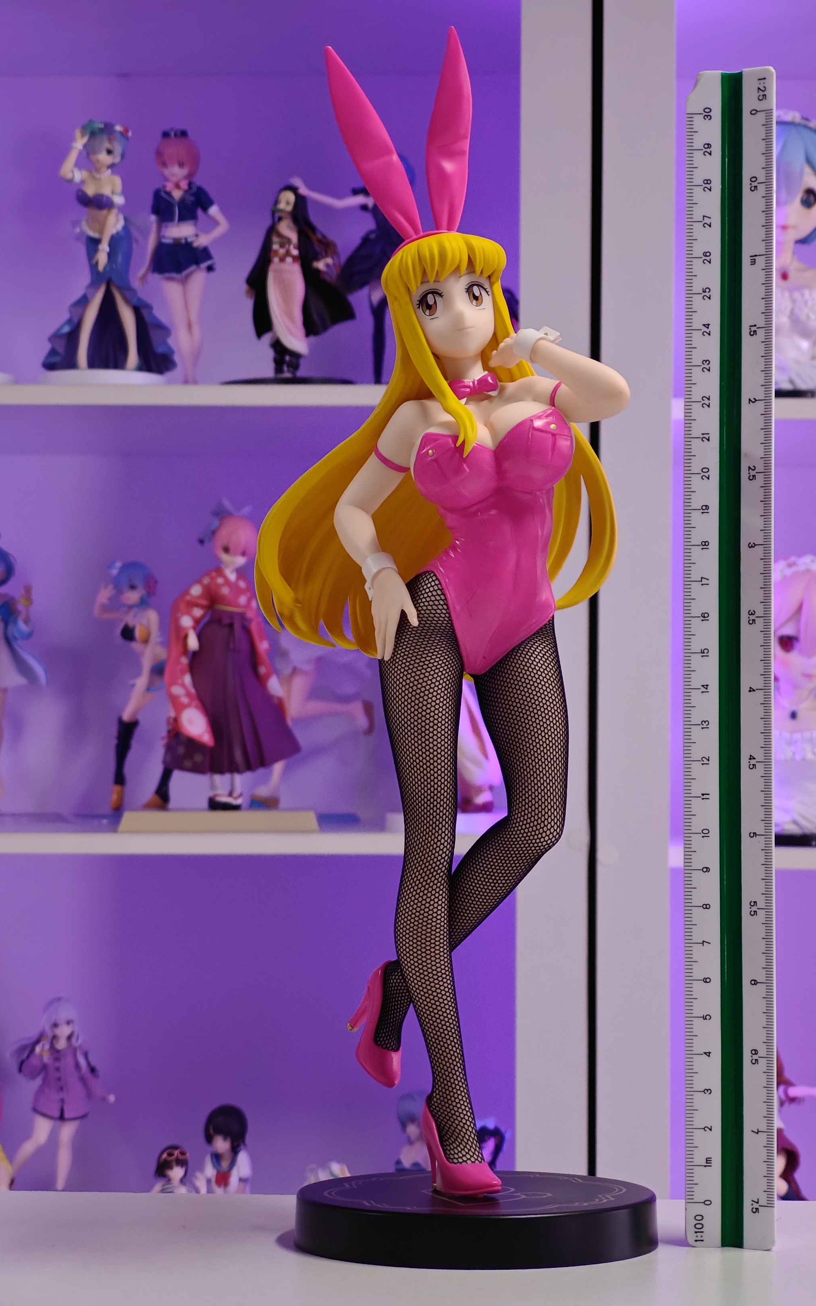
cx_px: 489
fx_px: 3024
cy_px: 654
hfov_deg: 15.4
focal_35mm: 85
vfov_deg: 24.4
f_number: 2.4
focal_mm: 7.48
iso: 400
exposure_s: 1/28.6
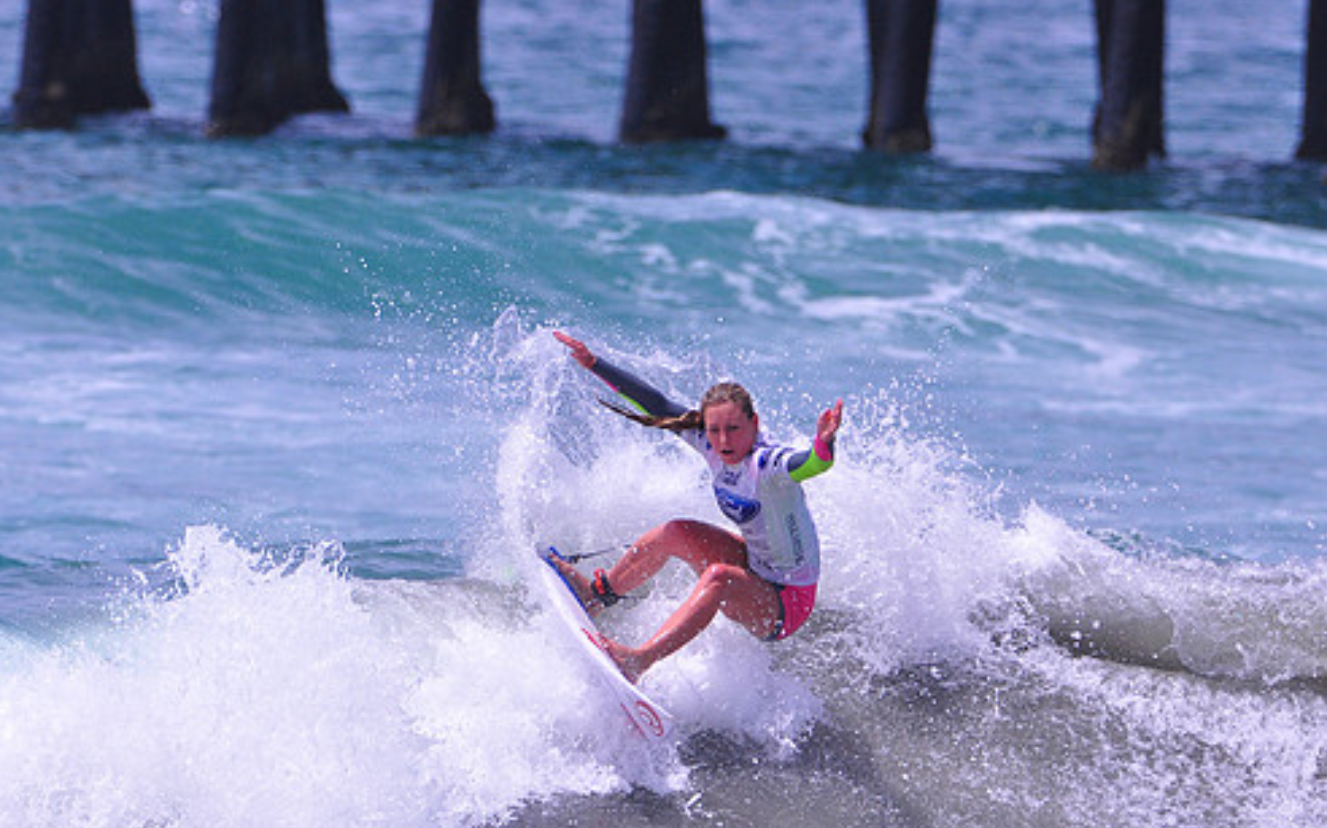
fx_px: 24726
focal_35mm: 684
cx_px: 669
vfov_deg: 1.9
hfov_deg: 3.1
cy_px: 490
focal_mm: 380
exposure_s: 1/4000
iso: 640
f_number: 5.6
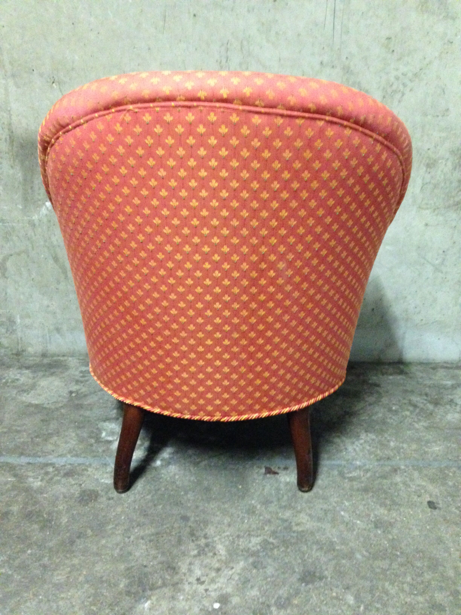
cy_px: 308
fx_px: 586
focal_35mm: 33
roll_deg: -0.9
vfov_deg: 55.4
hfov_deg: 42.9
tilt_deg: -18.1
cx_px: 230
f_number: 2.4
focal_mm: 4.12
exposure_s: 1/15
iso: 800
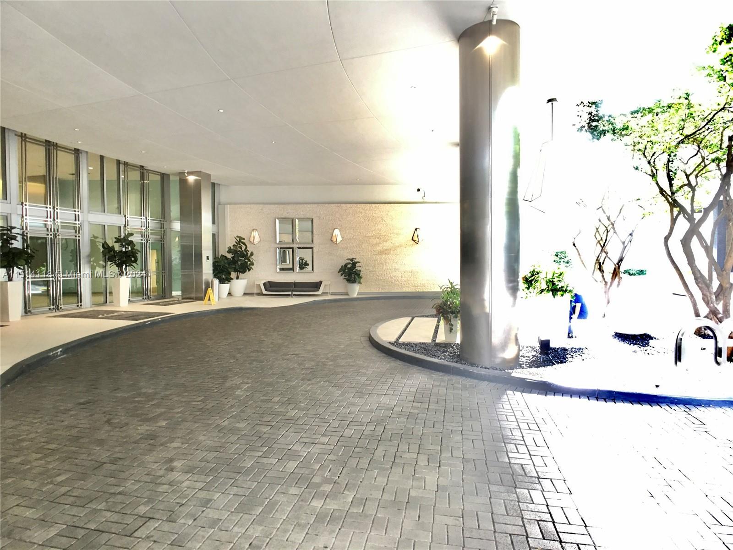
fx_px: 614
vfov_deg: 48.2
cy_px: 275
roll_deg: -0.1
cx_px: 366
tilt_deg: -1.1
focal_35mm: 29
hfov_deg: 61.7
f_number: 2.2
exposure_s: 1/15
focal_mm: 4.15
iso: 50
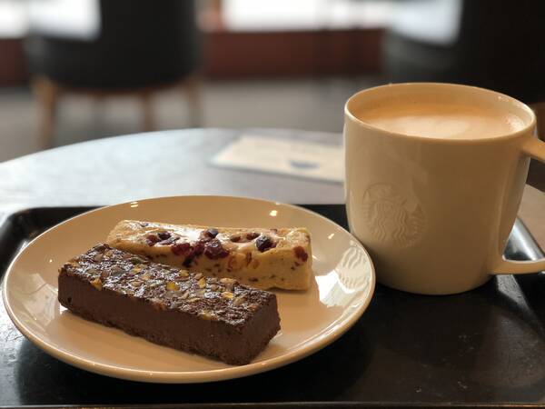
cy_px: 204
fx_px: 819
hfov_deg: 36.8
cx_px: 272
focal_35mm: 52
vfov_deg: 28.0
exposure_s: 1/50
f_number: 2.4
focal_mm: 6
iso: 100
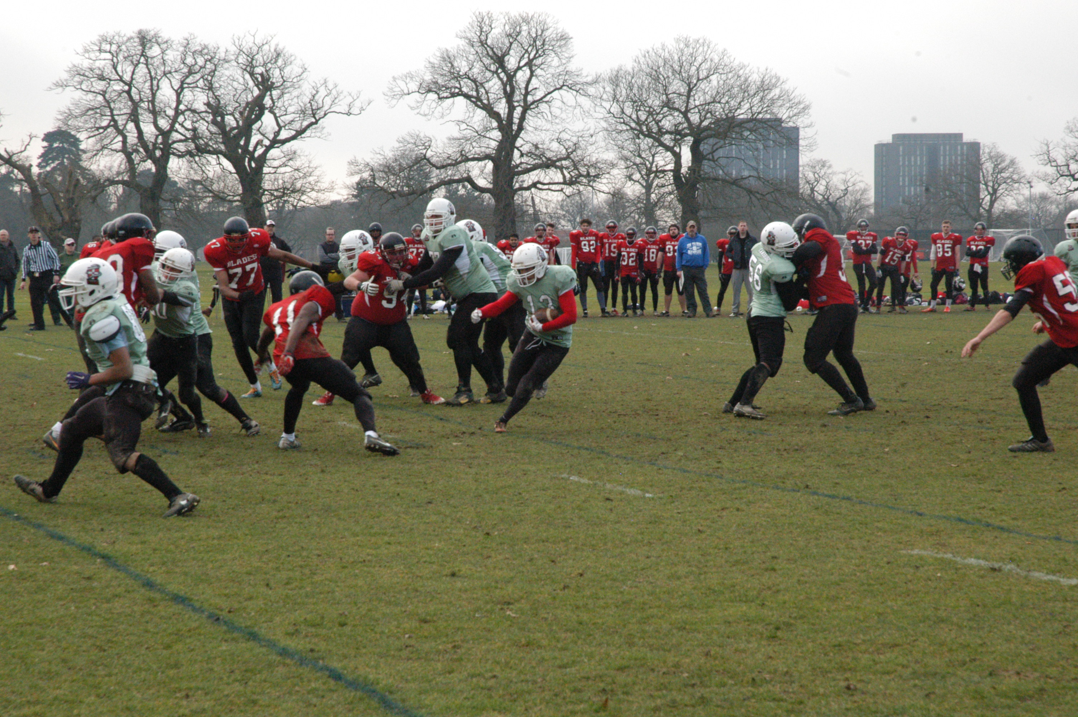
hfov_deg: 19.5
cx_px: 539
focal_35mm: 105
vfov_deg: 13.0
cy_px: 358
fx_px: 3141
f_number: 11
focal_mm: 70
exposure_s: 1/500
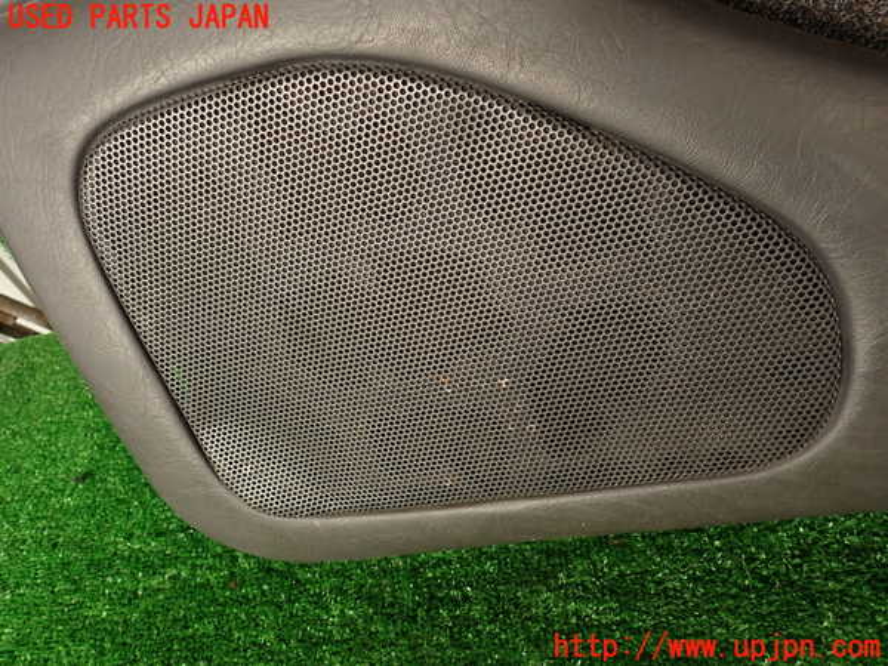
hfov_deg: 69.4
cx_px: 444
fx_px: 641
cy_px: 333
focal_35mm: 25
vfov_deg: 54.9
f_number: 2.8
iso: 100
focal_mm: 4.5
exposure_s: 1/80
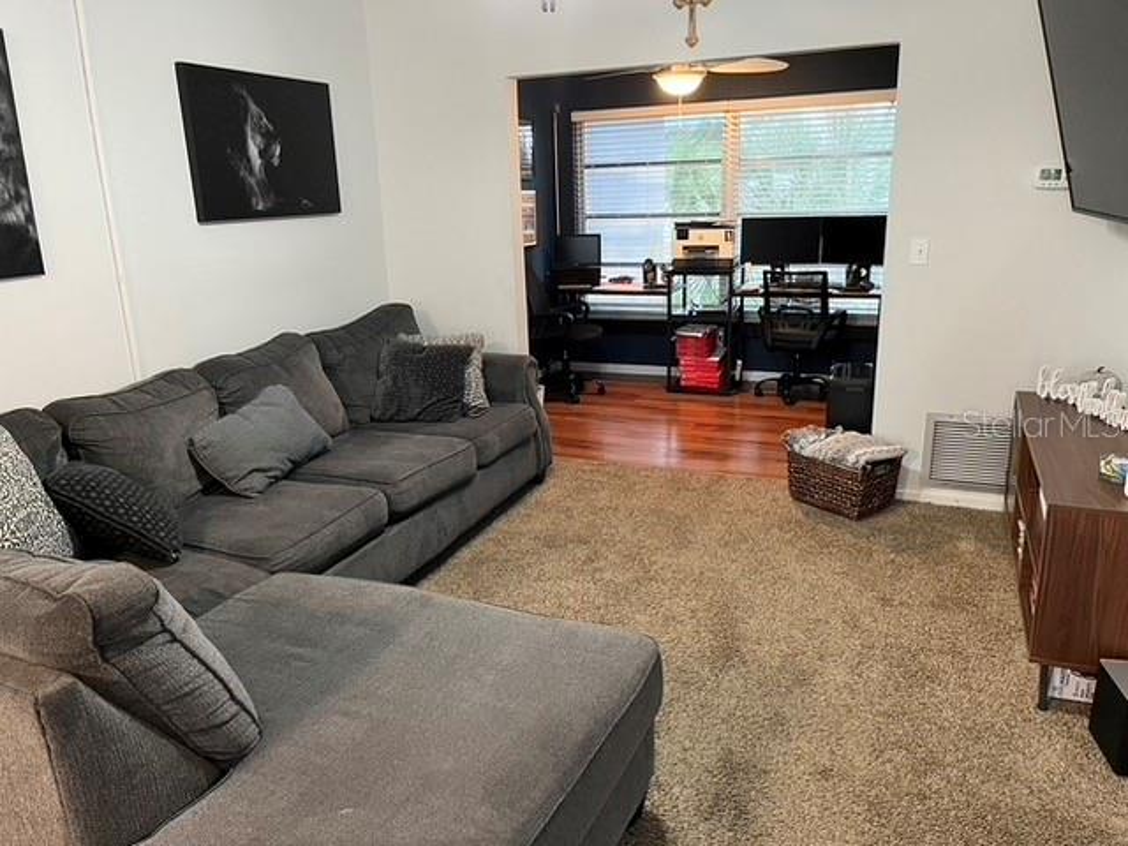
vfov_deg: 53.1
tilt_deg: -15.8
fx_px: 847
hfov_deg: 67.3
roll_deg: +2.0
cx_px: 564
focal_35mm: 26
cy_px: 423
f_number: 1.6
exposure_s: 1/60
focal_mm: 5.1
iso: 400
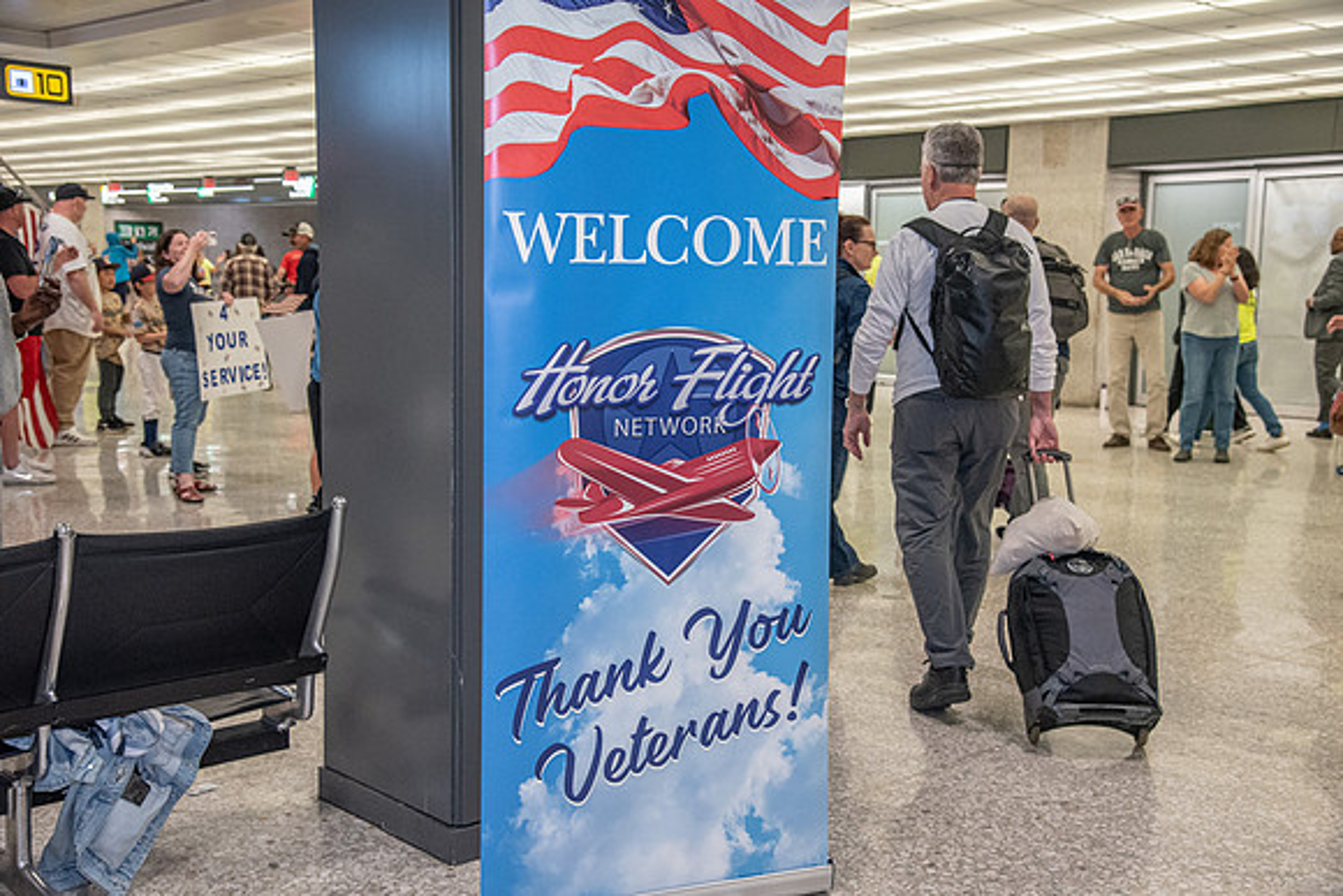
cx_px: 672
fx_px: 1493
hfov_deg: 48.4
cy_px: 448
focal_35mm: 40
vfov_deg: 33.4
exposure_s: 1/125
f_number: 5
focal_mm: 40
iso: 3200
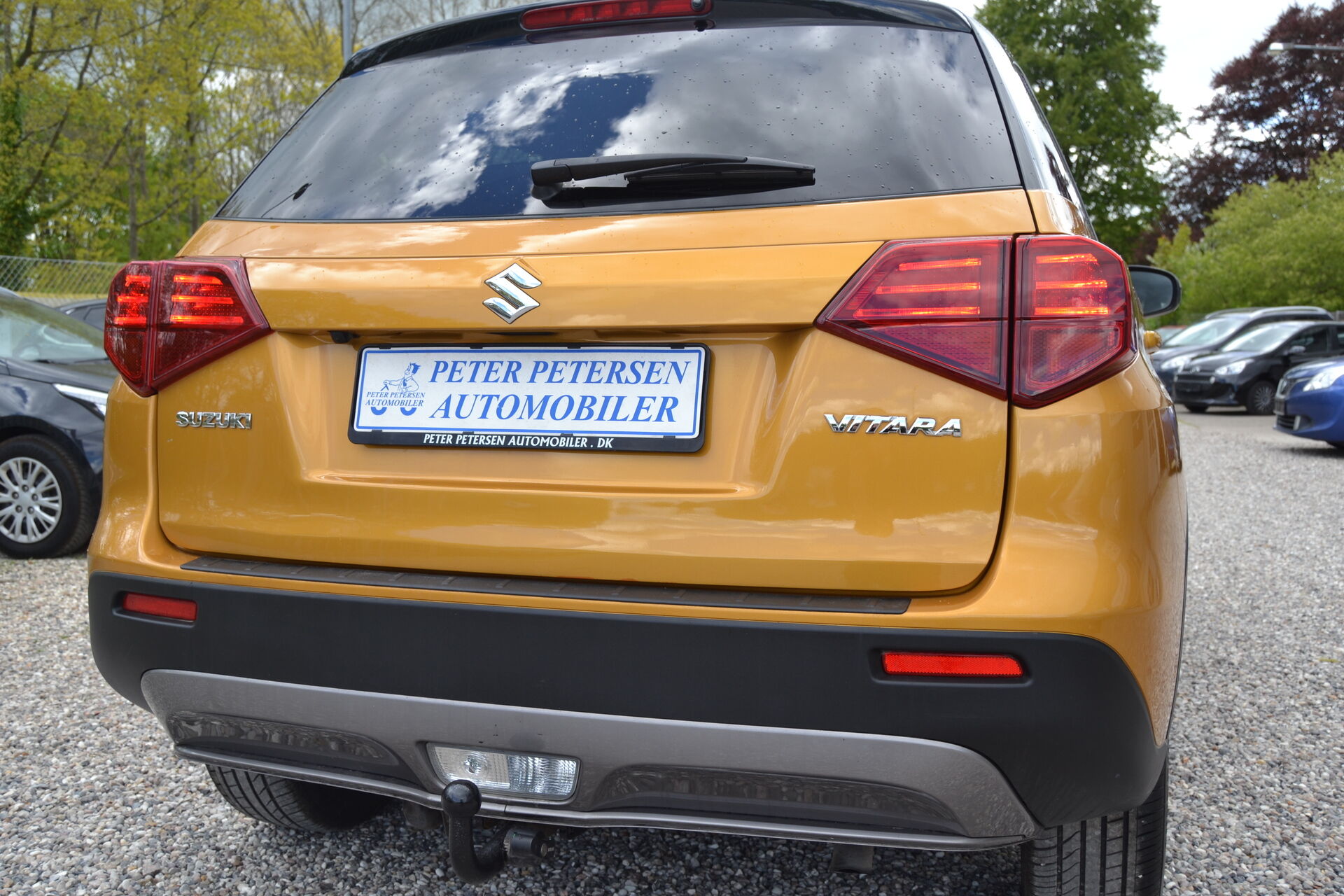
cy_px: 448
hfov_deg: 57.2
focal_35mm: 33
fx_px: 1232
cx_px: 672
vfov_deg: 40.0
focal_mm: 22
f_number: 5.6
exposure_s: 1/125
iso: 100
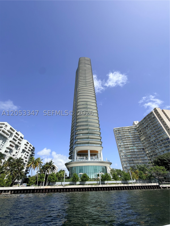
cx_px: 85
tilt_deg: +38.7
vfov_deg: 102.1
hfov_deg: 85.7
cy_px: 113
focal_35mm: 14
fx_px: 92
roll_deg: +0.9
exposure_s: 1/928
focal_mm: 2.22
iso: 20
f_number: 2.2
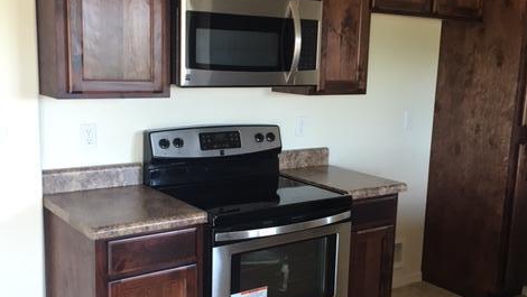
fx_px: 601
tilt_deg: -10.3
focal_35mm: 43
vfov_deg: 27.7
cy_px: 163
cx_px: 268
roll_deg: -1.7
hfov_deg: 47.3
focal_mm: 4.15
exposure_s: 1/30
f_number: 2.2
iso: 64
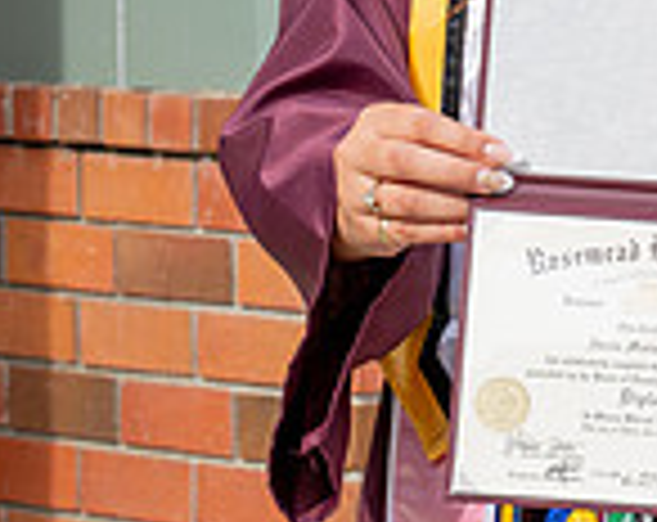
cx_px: 870
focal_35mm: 294
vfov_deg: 5.2
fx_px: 5701
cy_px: -196
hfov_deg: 6.5
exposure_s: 1/200
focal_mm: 63
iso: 100
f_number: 8
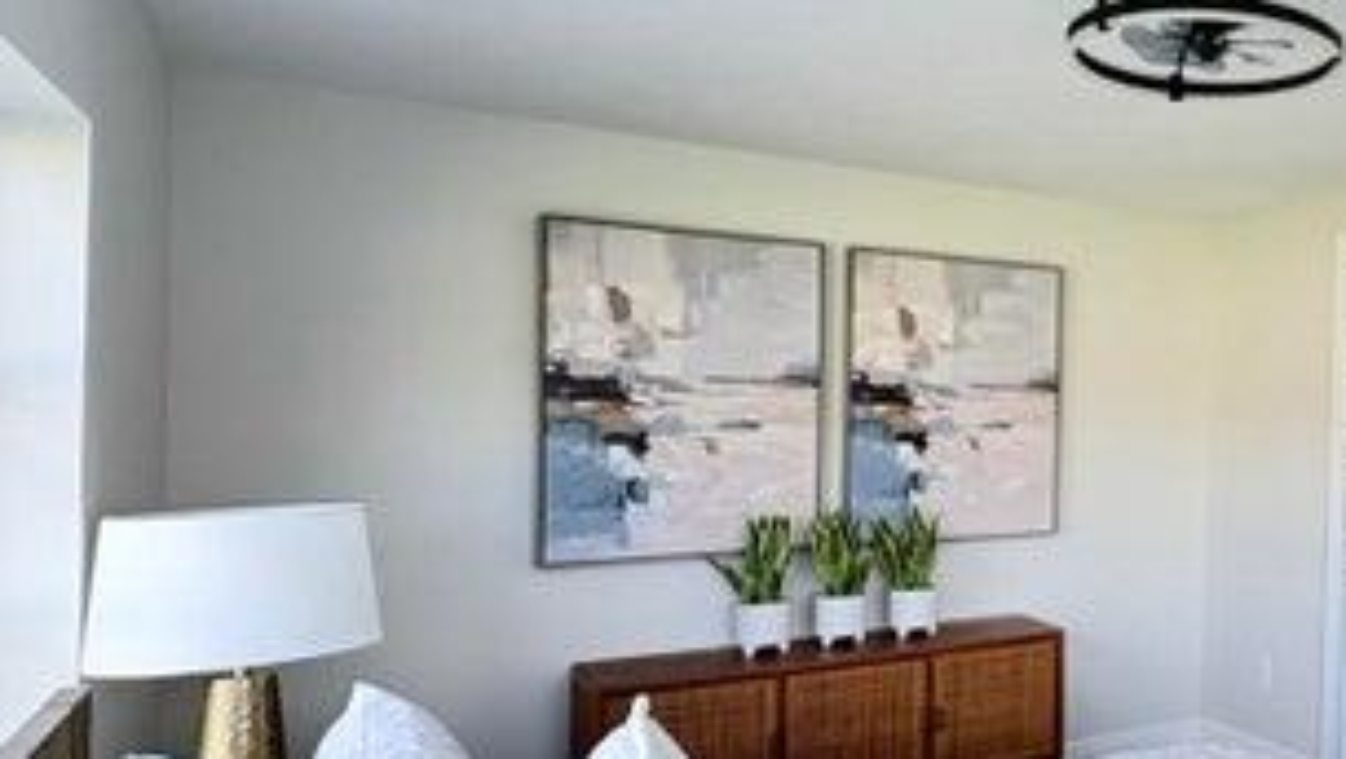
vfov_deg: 36.7
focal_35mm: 32
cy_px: 419
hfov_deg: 48.8
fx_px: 1143
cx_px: 1377
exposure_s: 1/99
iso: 200
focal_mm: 2.22
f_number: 2.2
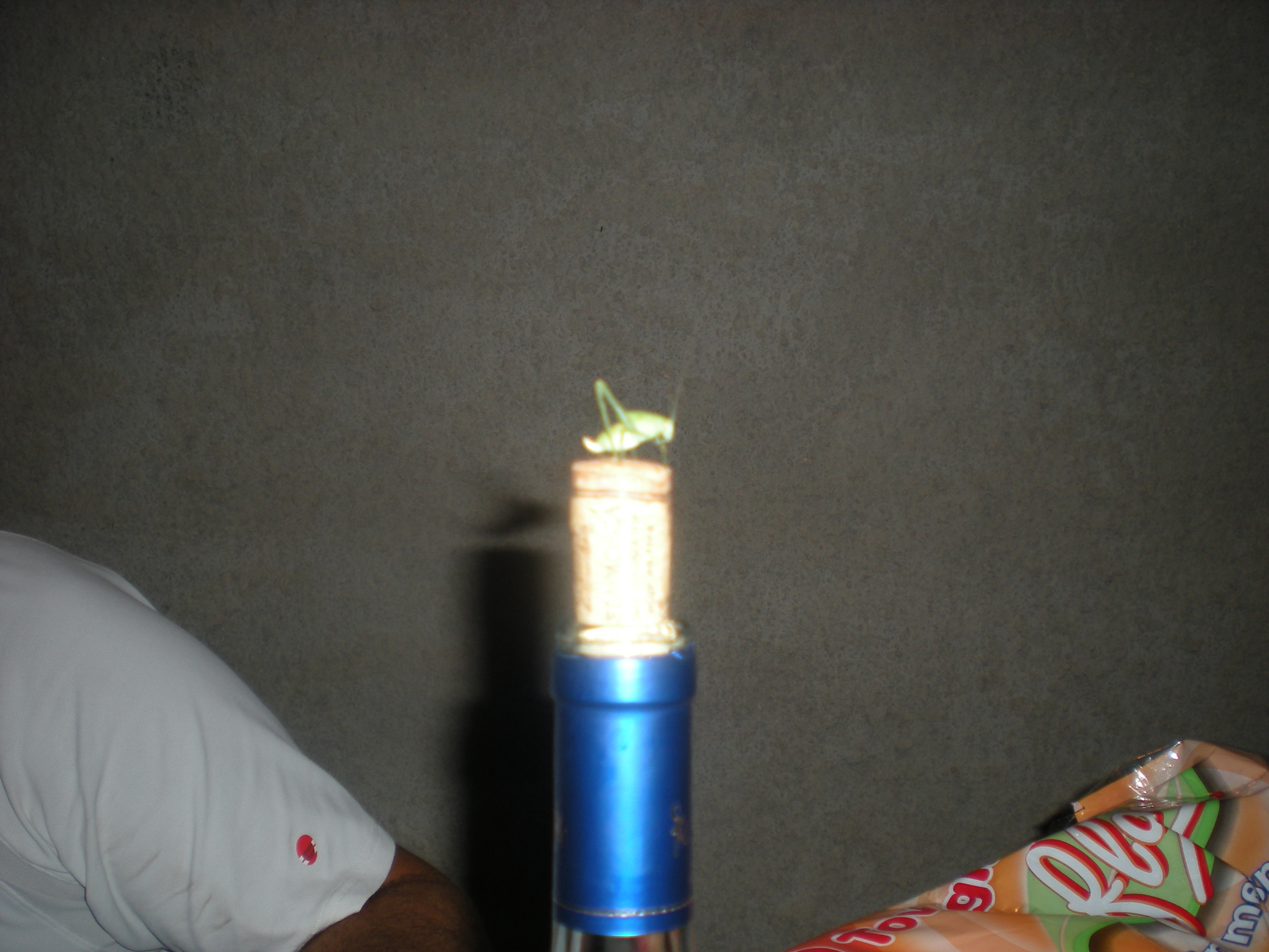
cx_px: 634
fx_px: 1393
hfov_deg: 49.0
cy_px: 476
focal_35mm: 38
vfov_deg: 37.7
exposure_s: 1/60
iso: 64
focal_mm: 6.3
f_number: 3.1
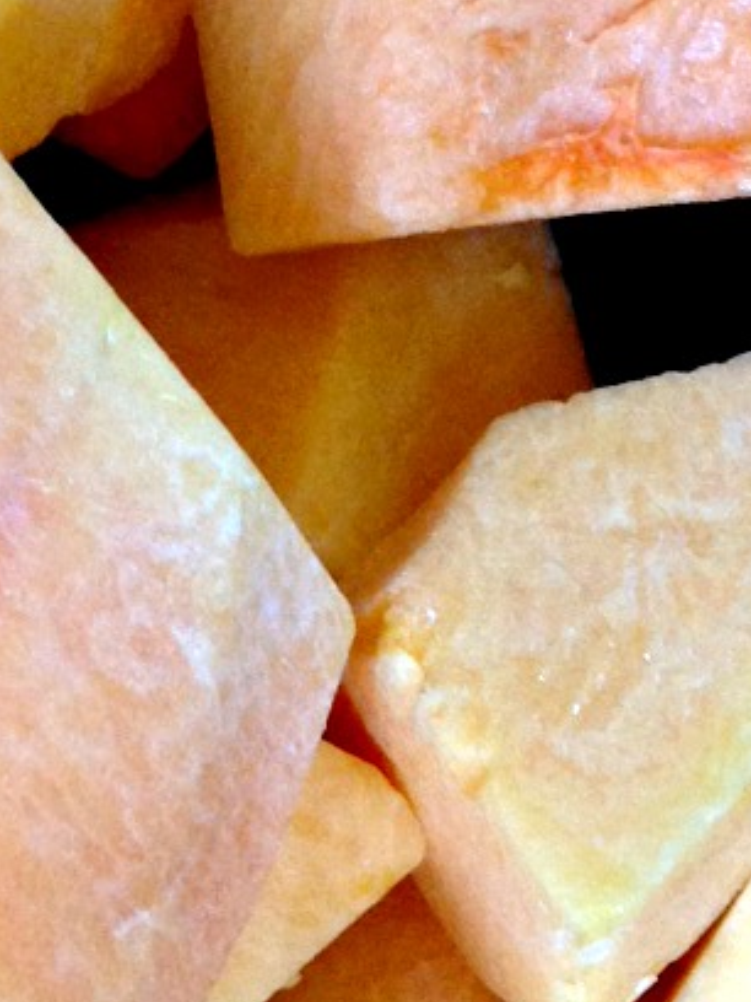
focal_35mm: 140
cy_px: 1334
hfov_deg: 10.3
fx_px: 4050
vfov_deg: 13.5
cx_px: -368
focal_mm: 4.28
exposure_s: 1/20
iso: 100
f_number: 2.4
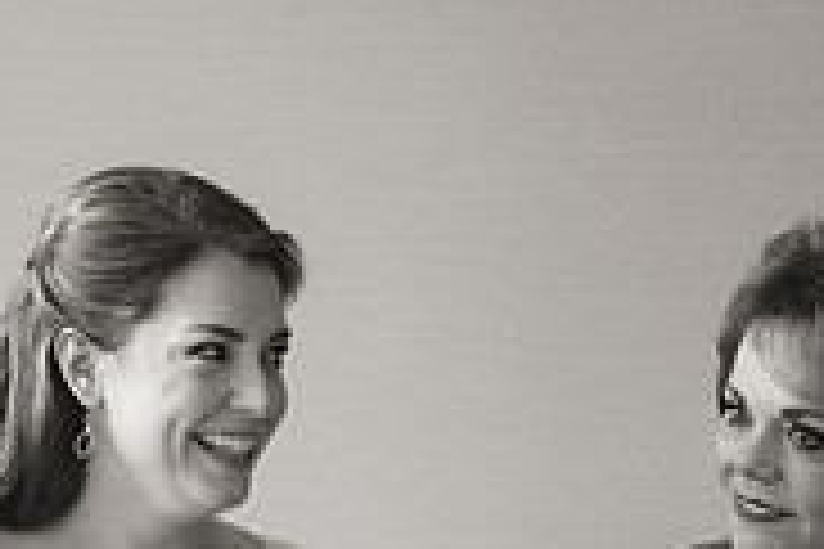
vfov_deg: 7.0
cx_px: 315
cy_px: 596
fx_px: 4486
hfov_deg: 10.5
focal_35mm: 196
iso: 2500
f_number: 2.8
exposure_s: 1/60
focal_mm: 62
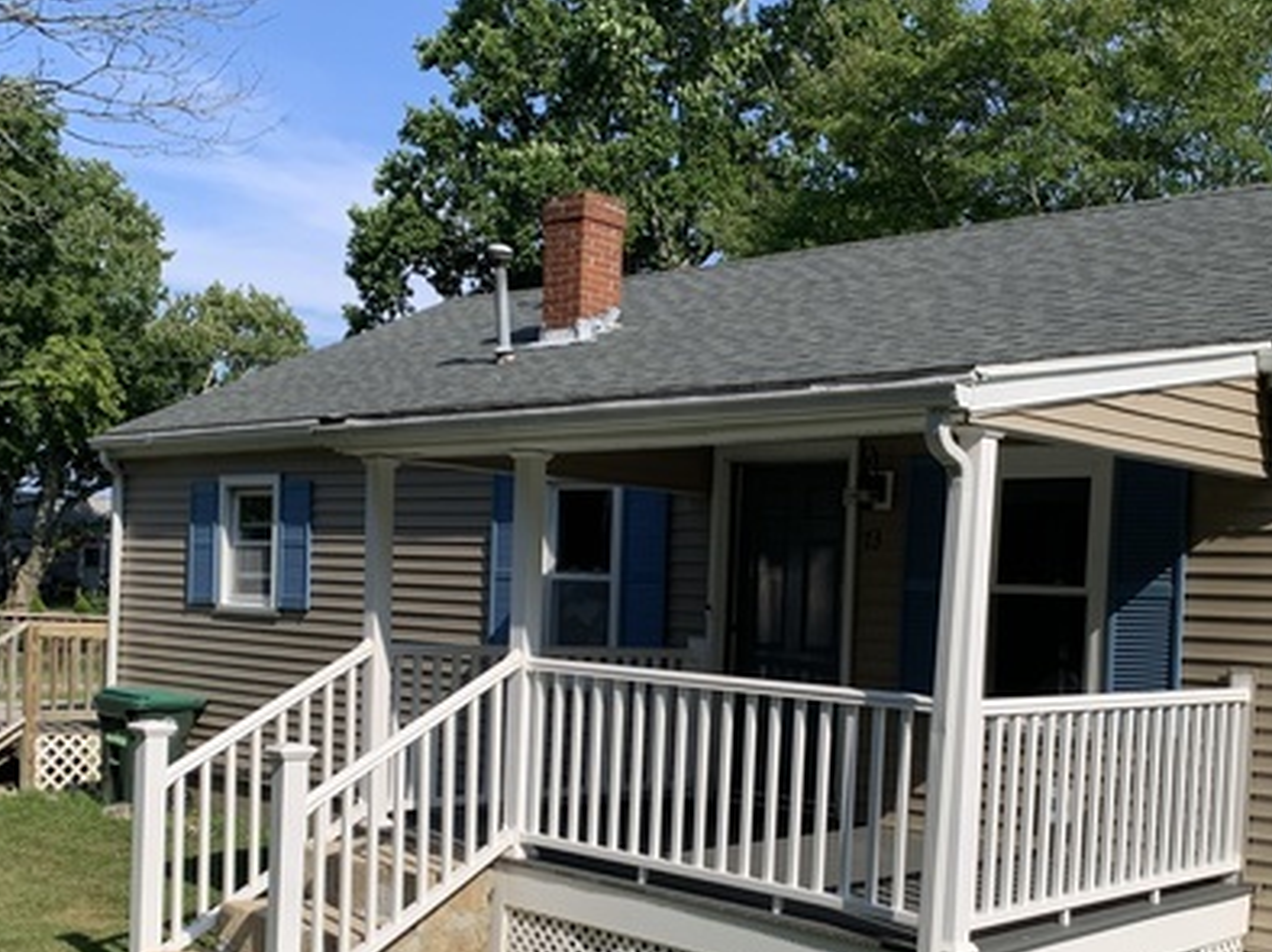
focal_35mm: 44
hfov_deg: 42.9
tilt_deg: -1.6
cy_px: 694
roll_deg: -2.3
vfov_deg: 32.3
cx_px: 715
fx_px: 1616
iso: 25
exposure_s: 1/2033
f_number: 1.8
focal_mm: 4.25
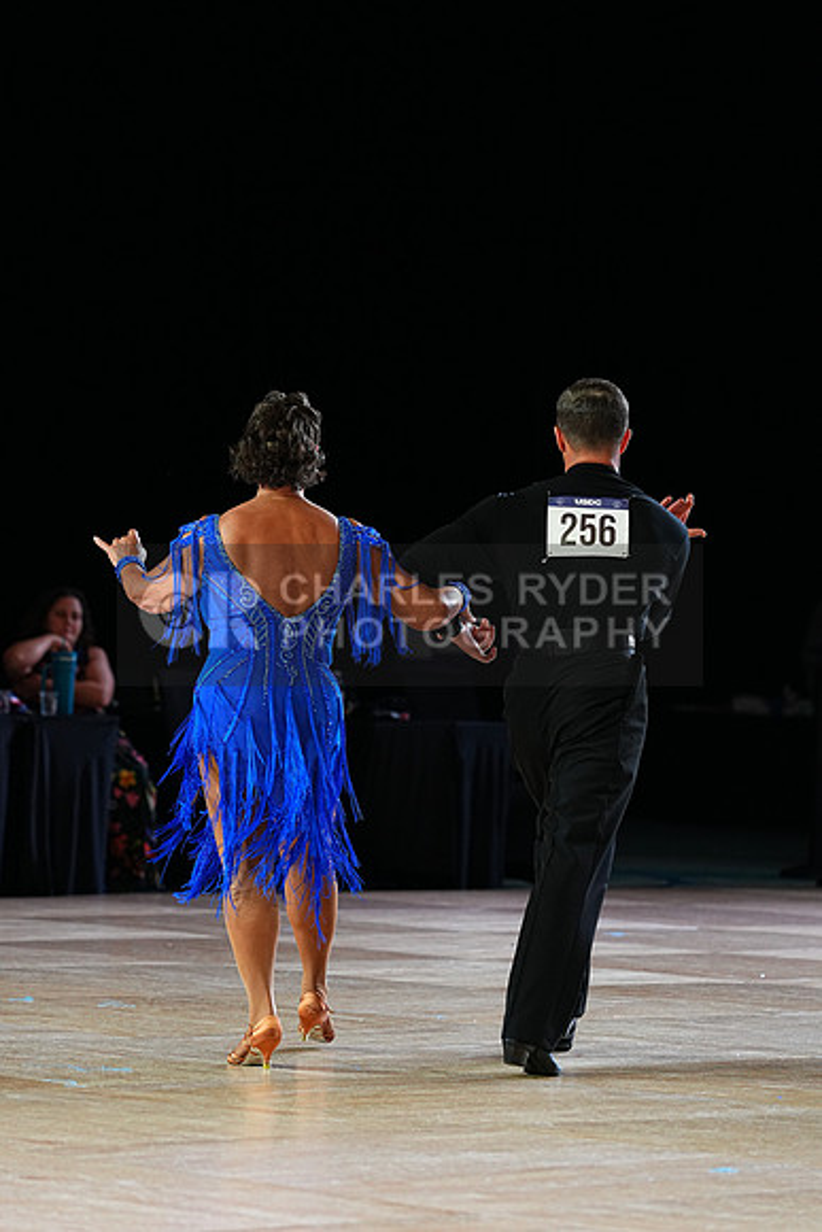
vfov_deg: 13.6
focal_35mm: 151
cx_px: 411
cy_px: 616
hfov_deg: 9.1
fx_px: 5168
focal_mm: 151
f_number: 4
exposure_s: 1/400
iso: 1600
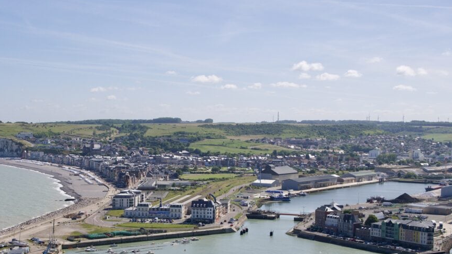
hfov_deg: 36.6
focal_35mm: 57
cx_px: 205
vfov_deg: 20.9
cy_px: 182
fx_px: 683
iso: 200
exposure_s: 1/800
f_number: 6.3
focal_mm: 22
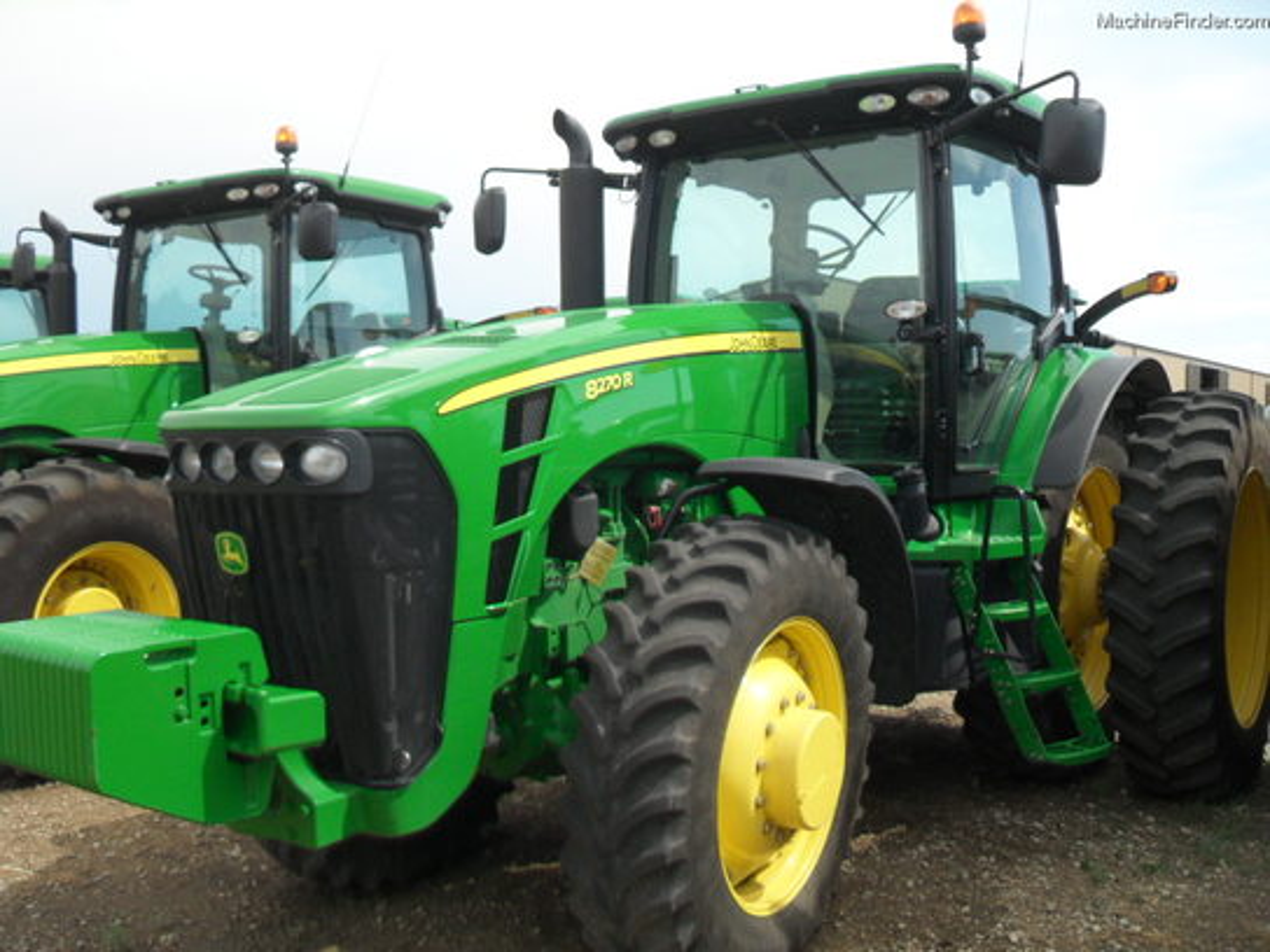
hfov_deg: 52.6
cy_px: 476
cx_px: 635
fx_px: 1284
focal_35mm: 35
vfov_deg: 40.7
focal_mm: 6.2
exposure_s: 1/90
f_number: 8.9
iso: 100
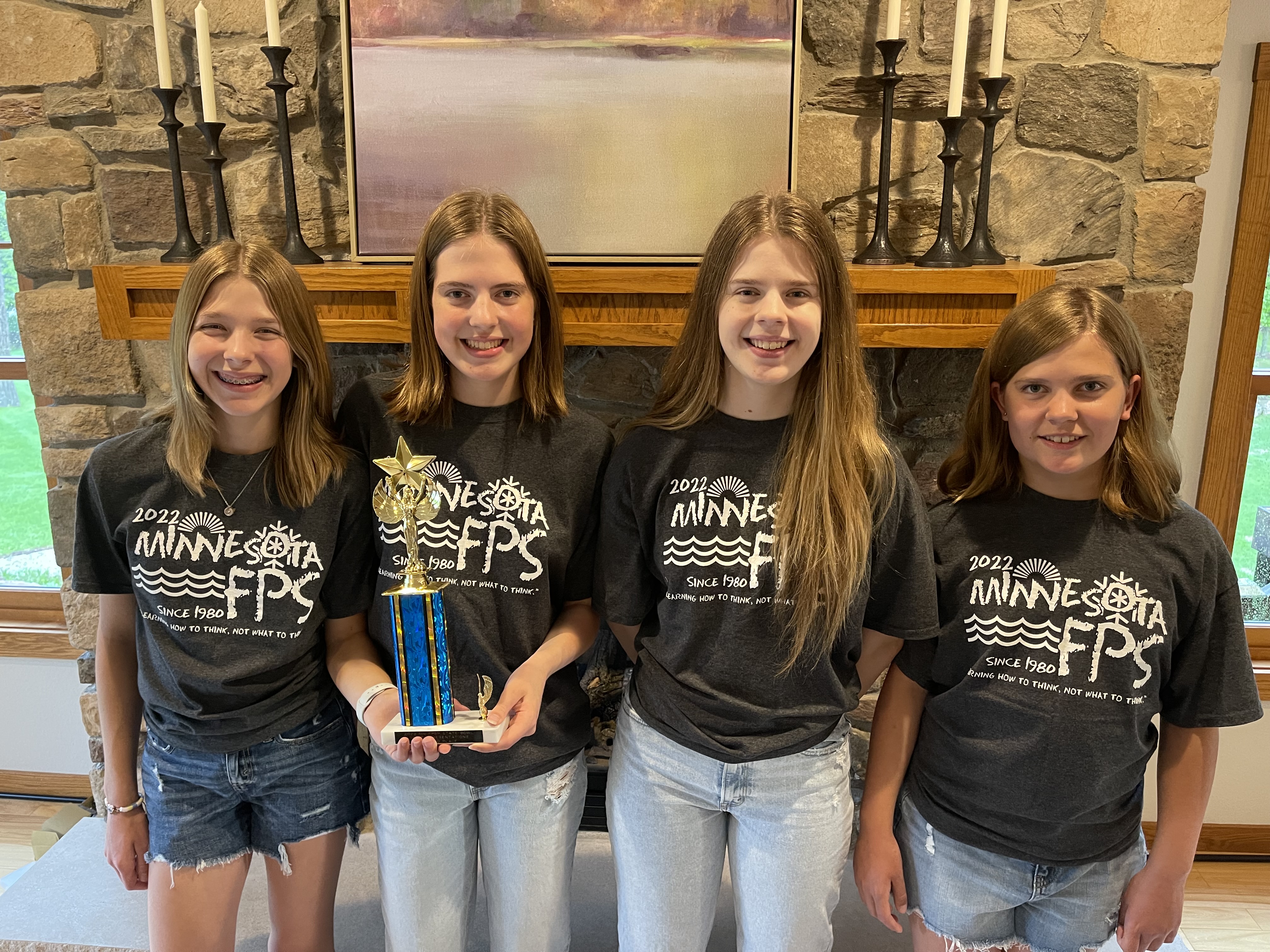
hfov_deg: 67.3
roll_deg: -0.2
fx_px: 954
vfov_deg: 53.1
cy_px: 476
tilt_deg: -15.0
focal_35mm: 26
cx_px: 635
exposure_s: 1/60
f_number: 1.6
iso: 400
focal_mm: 5.1
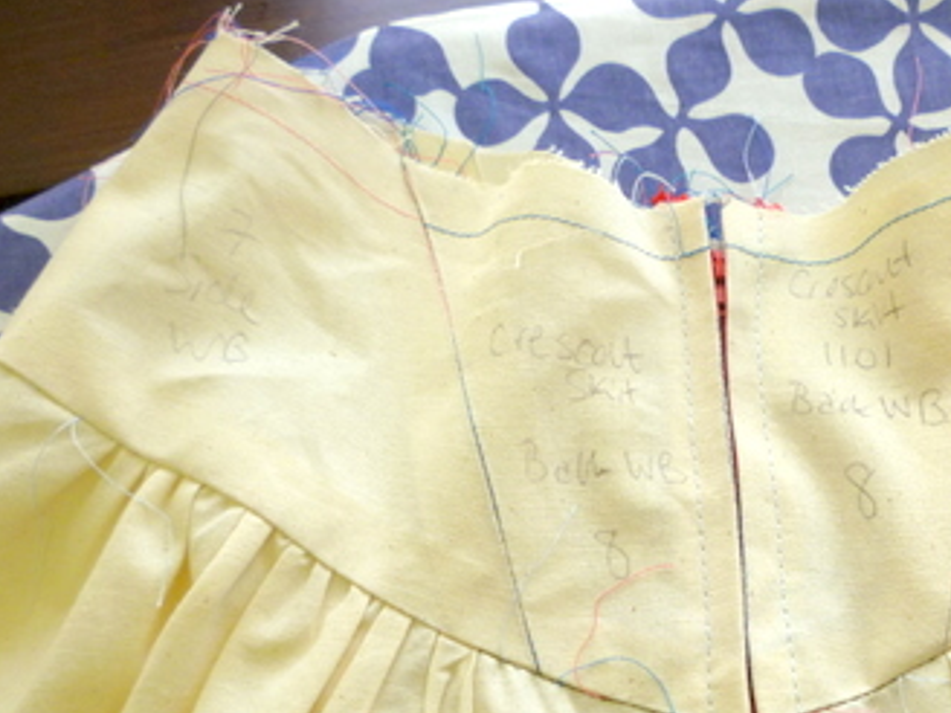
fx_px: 1456
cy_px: 620
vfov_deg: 26.7
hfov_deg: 35.4
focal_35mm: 53
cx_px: 716
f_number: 3.3
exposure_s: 1/50
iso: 80
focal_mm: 5.2
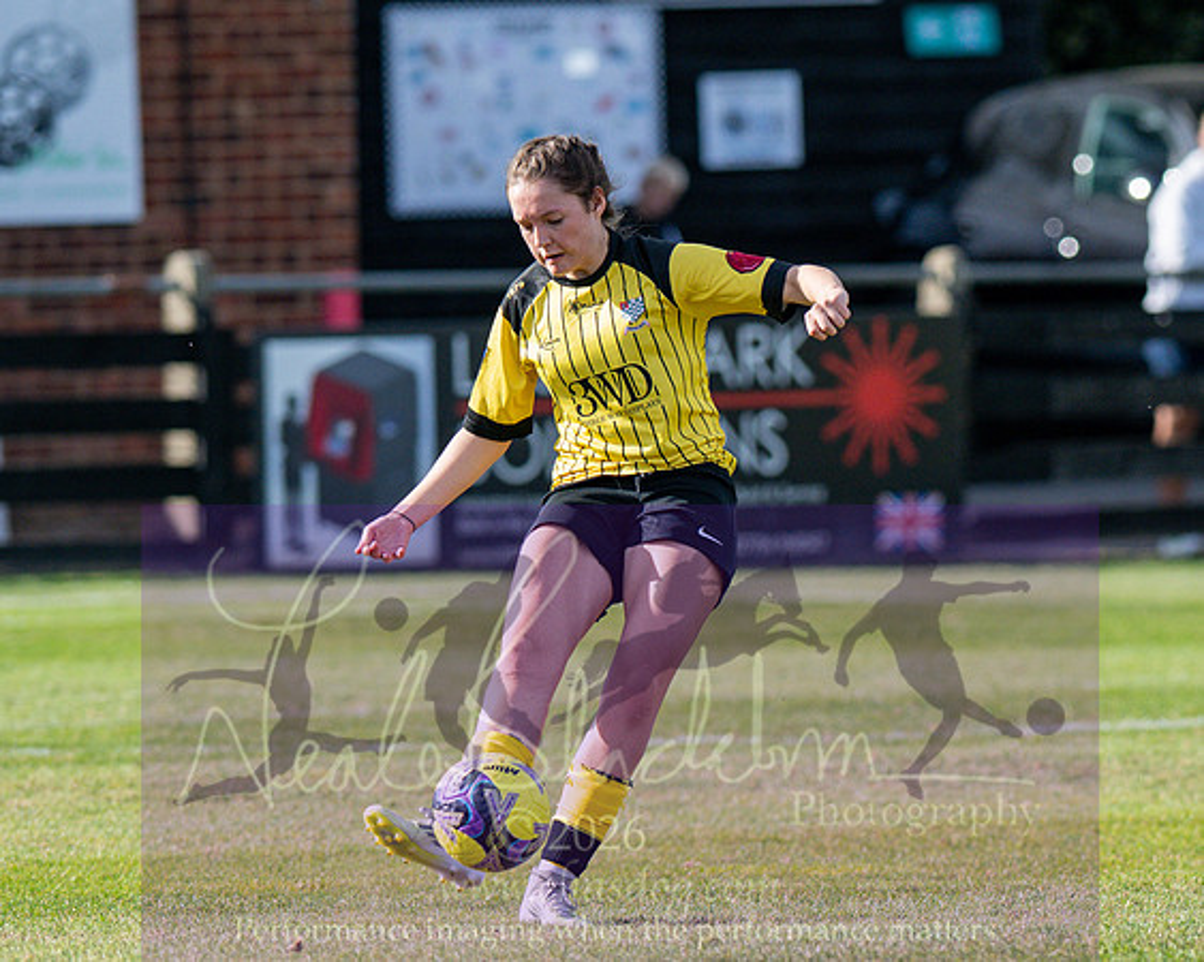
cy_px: 611
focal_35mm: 680
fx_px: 24205
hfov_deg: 2.8
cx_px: 890
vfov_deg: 2.3
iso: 200
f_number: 4
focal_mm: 300
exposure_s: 1/2500
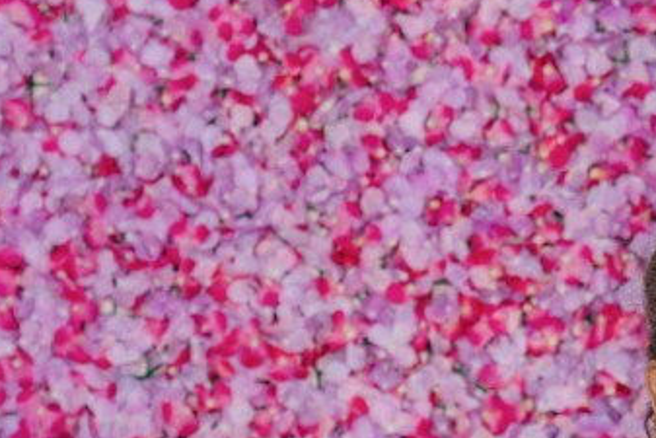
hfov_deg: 4.5
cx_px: 1162
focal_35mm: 457
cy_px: 650
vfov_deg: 3.0
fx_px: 8331
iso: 400
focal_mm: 95
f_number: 6.7
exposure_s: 1/125
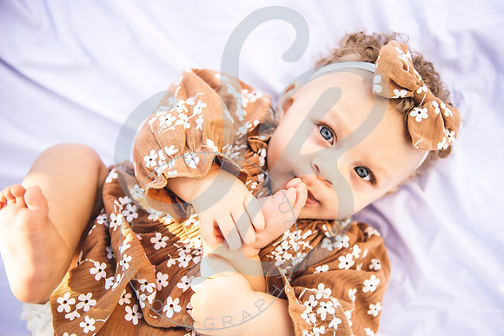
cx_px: 268
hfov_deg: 43.9
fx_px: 624
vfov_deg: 30.1
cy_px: 177
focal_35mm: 45
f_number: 2.8
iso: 200
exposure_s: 1/400
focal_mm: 42
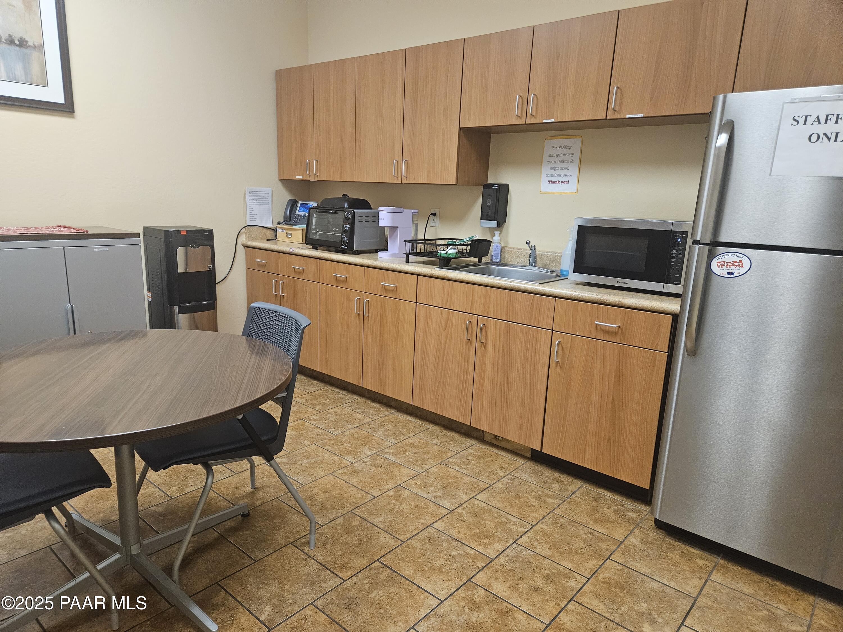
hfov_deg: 73.9
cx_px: 422
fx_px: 560
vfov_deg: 58.9
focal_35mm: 23
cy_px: 316
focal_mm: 5.4
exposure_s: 1/120
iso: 640
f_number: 1.8
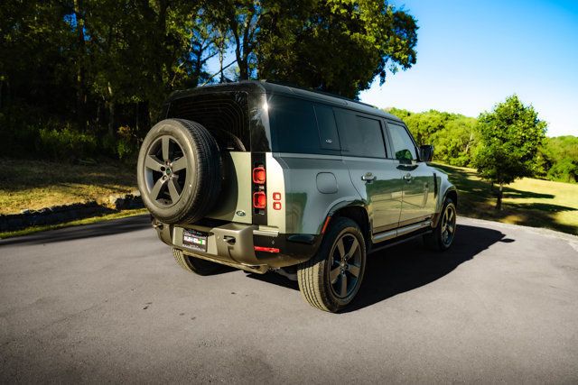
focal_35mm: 24
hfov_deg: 73.7
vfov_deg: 53.2
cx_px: 289
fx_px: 385
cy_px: 192
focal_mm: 24
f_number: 4
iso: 320
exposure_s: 1/2000
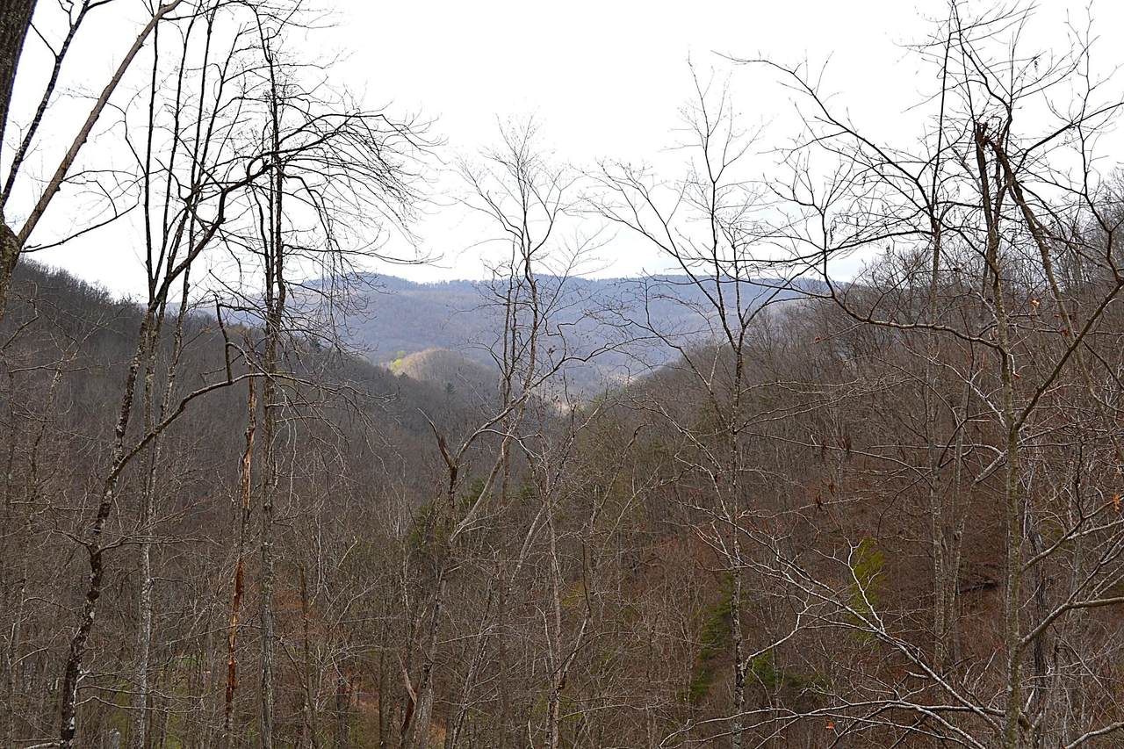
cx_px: 562
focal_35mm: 45
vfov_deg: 29.9
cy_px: 374
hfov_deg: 43.6
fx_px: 1405
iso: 100
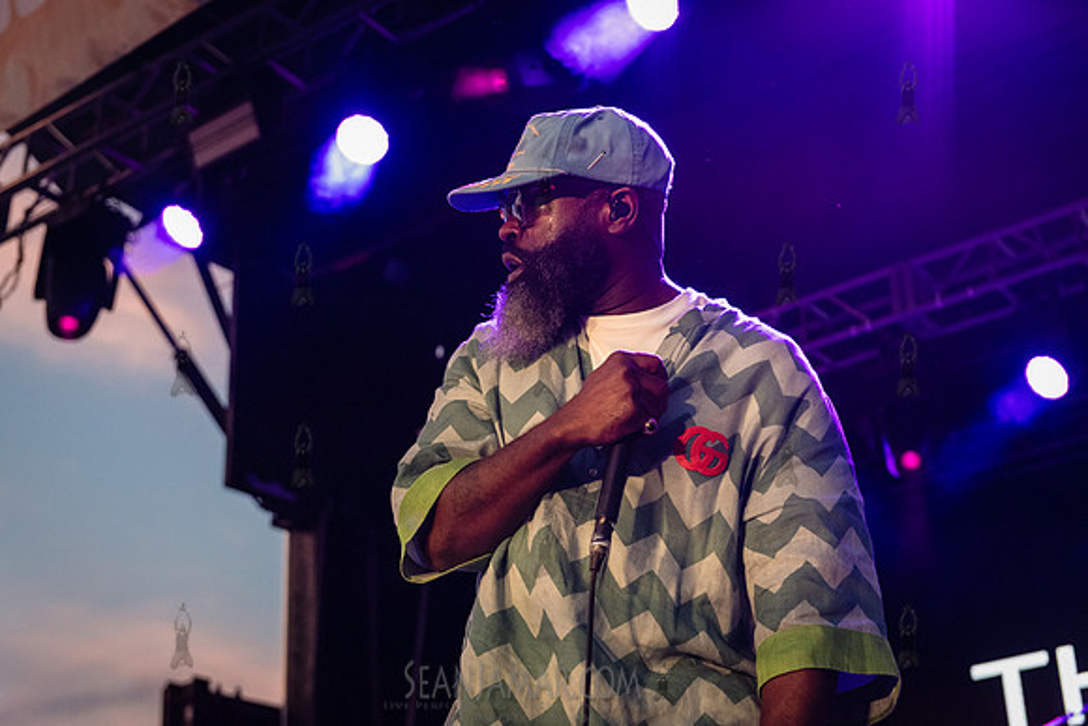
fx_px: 1814
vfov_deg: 22.6
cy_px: 363
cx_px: 544
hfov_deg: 33.4
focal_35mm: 60
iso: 5000
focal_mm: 60
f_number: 4
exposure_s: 1/800
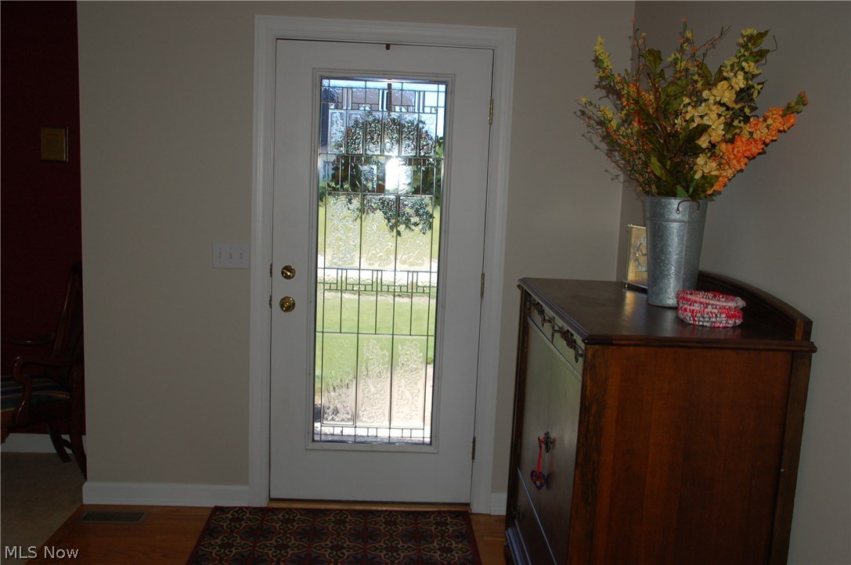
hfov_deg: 55.2
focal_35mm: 34
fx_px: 815
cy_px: 282
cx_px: 426
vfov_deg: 38.3
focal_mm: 23
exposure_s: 1/500
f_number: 4.5
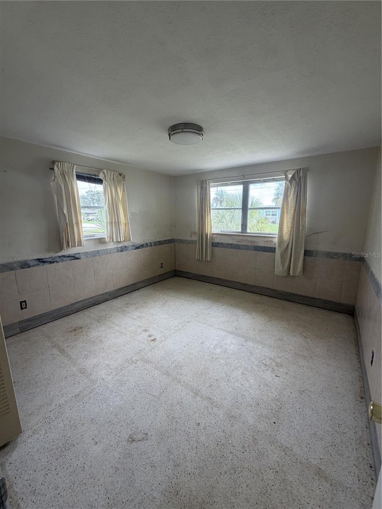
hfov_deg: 85.7
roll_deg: +0.8
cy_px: 254
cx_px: 191
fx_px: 206
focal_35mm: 14
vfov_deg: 102.1
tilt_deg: -10.0
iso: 125
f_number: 2.2
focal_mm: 2.22
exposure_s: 1/121
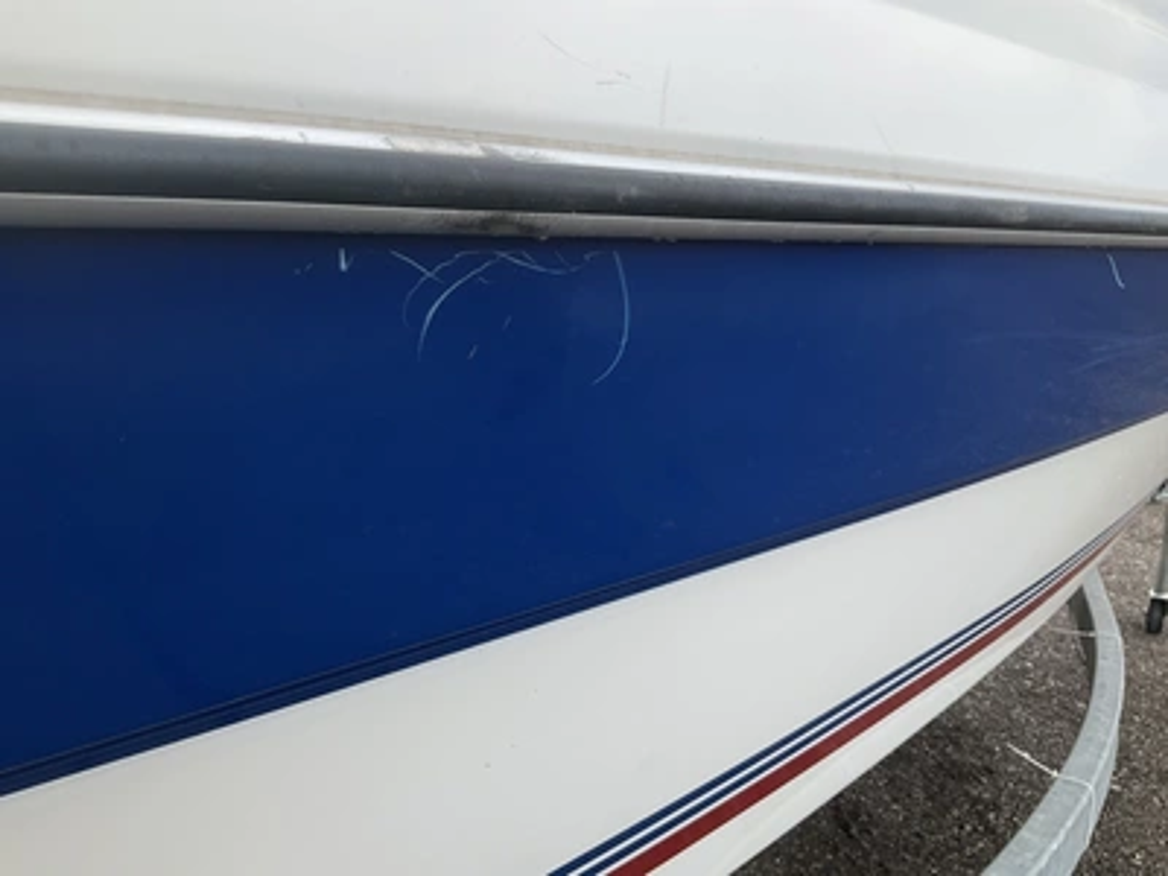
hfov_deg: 61.7
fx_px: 979
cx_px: 584
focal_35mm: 29
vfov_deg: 48.2
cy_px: 438
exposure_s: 1/1534
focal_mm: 3
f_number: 1.8
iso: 25
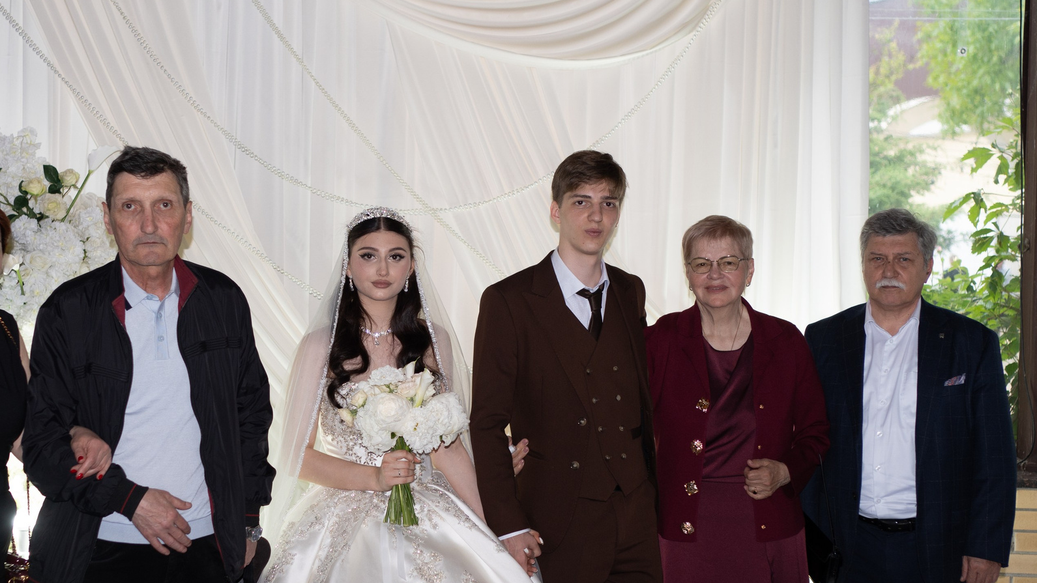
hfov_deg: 35.2
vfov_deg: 20.4
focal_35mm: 59
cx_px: 379
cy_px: 317
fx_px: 1622
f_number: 2.5
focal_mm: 35
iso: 320
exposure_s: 1/160
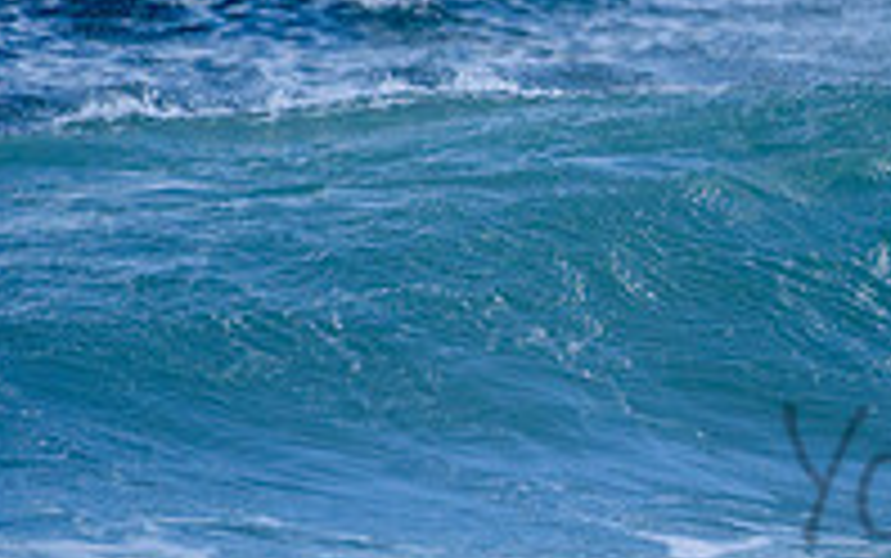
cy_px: 239
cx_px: 1528
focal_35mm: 1831
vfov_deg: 0.7
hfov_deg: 1.1
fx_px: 44487
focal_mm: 500
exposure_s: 1/2000
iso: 140
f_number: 5.6
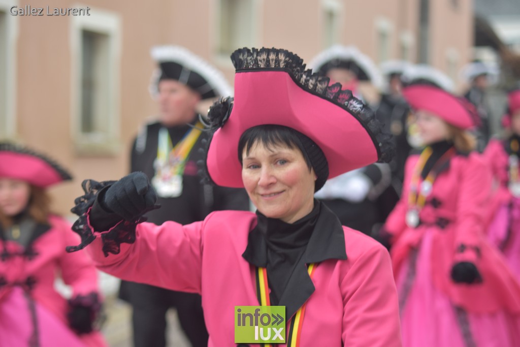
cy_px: 174
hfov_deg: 17.1
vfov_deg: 11.4
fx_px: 1733
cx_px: 260
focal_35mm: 120
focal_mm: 80
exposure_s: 1/200
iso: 320
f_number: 2.8
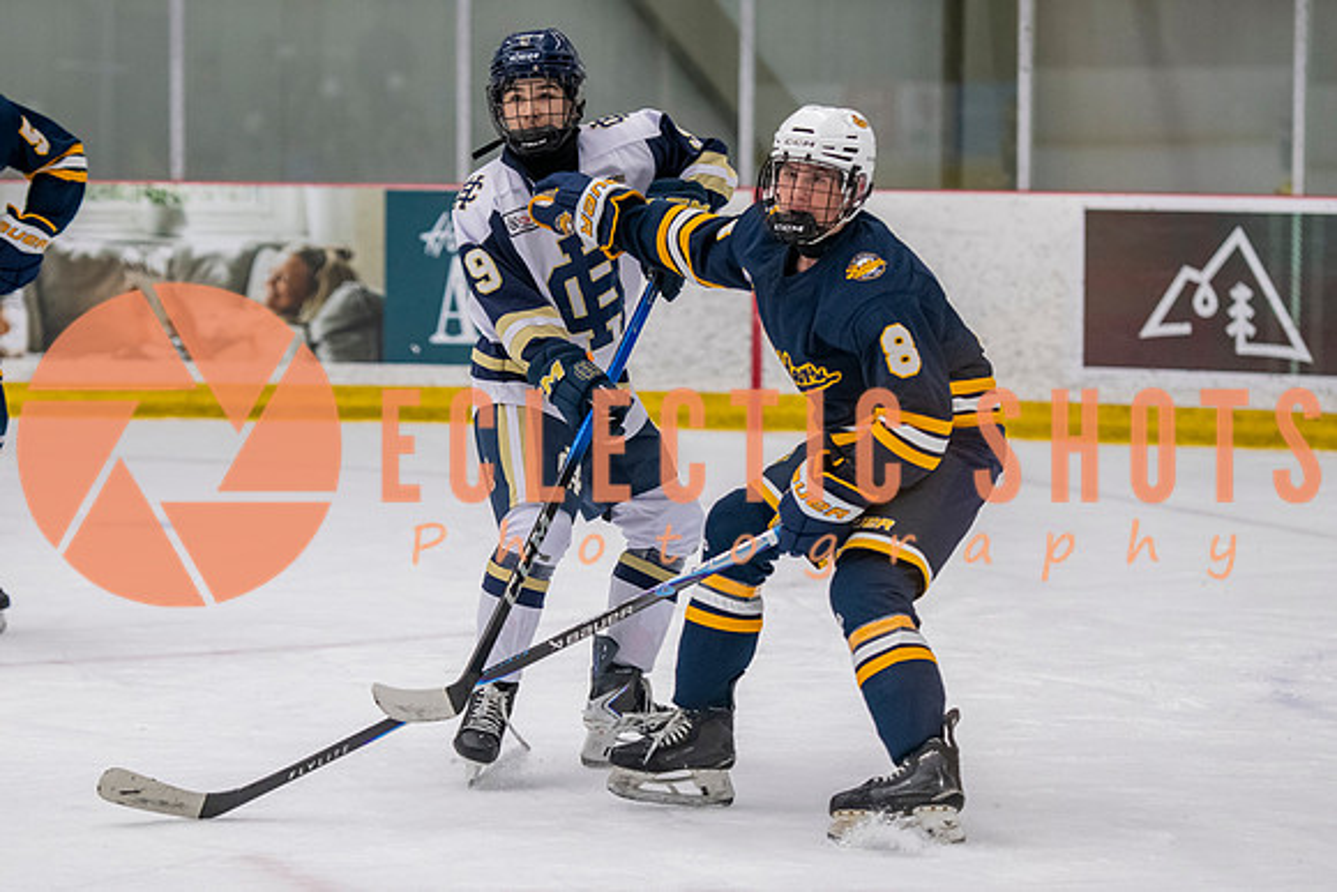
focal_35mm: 164
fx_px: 6107
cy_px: 457
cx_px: 568
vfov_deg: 8.4
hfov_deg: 12.5
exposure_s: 1/640
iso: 2000
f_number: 3.2
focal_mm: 105
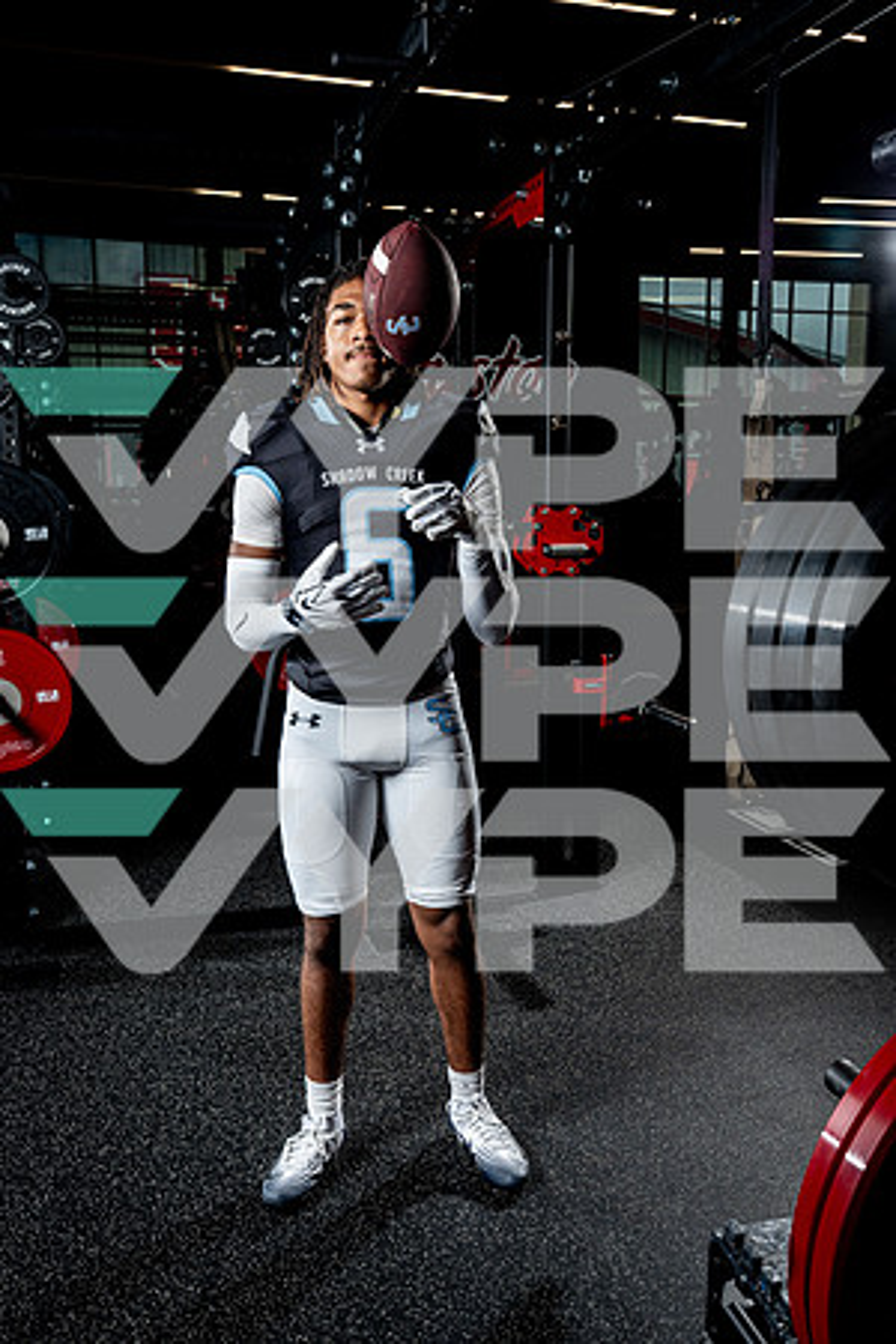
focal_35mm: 33
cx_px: 448
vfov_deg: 57.2
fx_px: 1232
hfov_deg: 40.0
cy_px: 672
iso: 640
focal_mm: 33
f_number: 9
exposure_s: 1/250
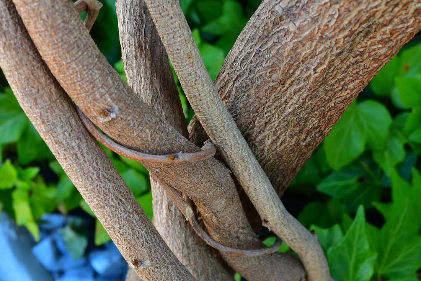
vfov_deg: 16.7
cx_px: 210
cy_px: 140
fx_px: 959
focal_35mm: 82
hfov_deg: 24.8
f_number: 11
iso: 1100
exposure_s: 1/100
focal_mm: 55
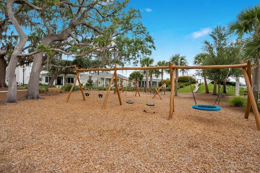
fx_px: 123
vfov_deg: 70.4
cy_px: 88
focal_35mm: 17
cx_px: 127
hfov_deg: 93.3
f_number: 8
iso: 100
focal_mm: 16
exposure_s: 1/125
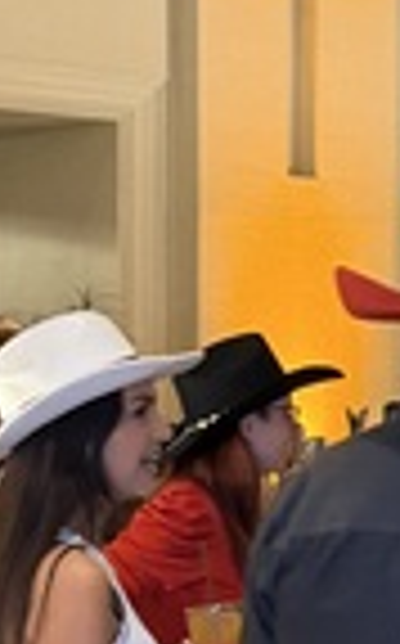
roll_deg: +0.0
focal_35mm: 107
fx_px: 1872
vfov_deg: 19.4
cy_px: 432
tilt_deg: -3.3
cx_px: 463
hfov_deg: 12.0
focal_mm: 6.76
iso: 1000
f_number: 1.78
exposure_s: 1/30
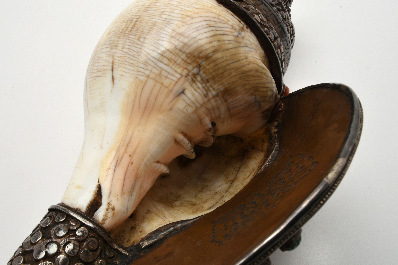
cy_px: 132
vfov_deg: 34.2
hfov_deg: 49.6
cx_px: 199
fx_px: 431
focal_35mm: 39
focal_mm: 26
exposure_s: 1/100
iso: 100
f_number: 25
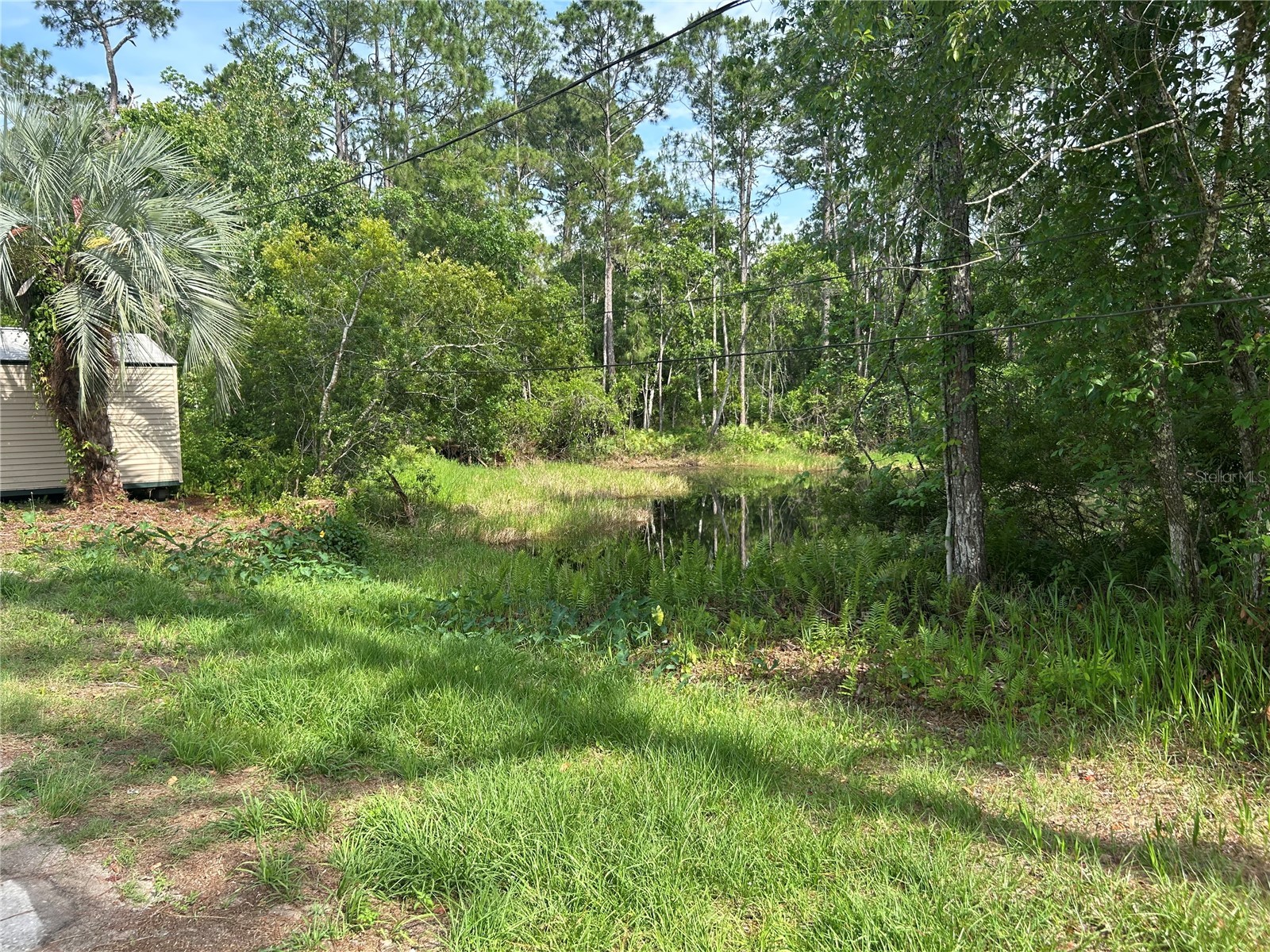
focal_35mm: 26
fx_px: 954
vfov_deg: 53.1
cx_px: 635
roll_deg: +0.8
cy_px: 476
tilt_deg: -5.7
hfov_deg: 67.3
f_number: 1.5
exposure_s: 1/1209
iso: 50
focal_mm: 5.7
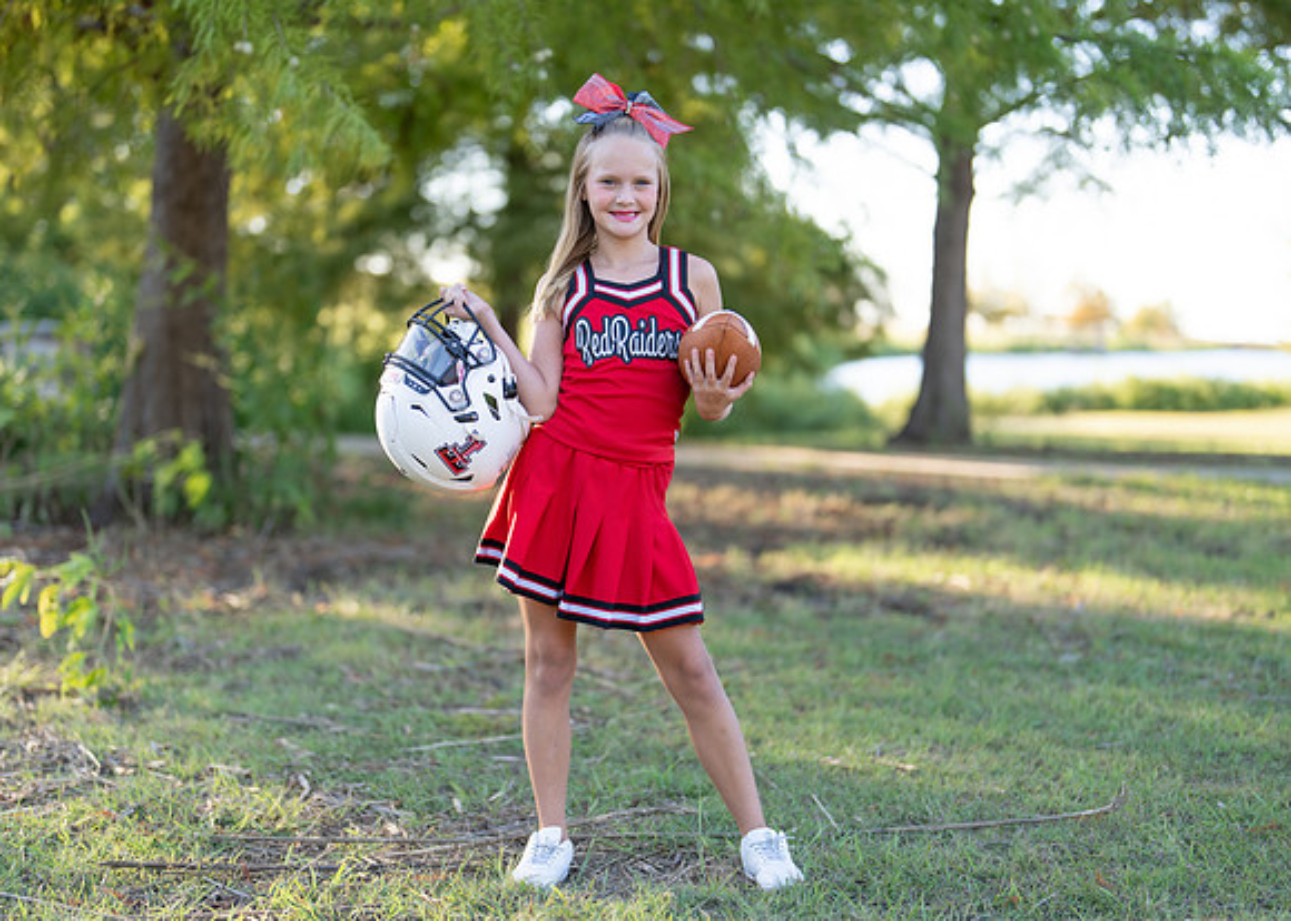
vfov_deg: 25.1
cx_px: 604
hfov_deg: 34.6
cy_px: 487
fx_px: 2073
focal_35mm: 57
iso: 100
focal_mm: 50
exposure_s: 1/1000
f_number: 1.2
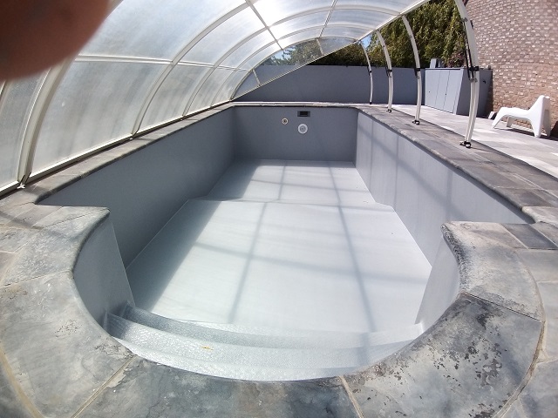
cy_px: 209
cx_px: 279
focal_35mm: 18
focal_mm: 1.87
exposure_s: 1/1286
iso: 40
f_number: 2.4
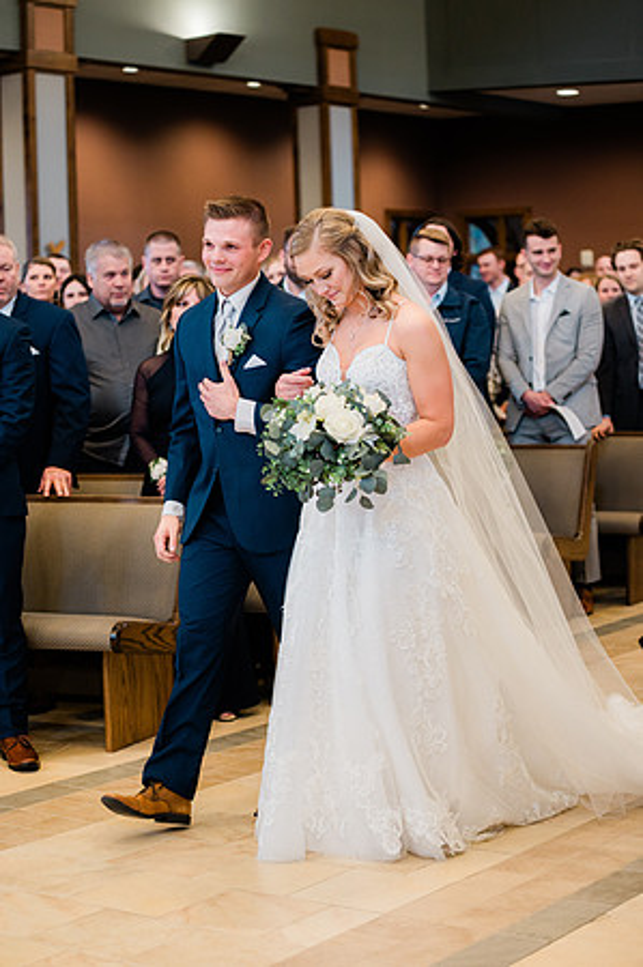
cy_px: 484
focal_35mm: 70
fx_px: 1880
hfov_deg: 19.4
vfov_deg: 28.9
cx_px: 322
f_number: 2.8
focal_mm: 70
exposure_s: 1/250
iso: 1600
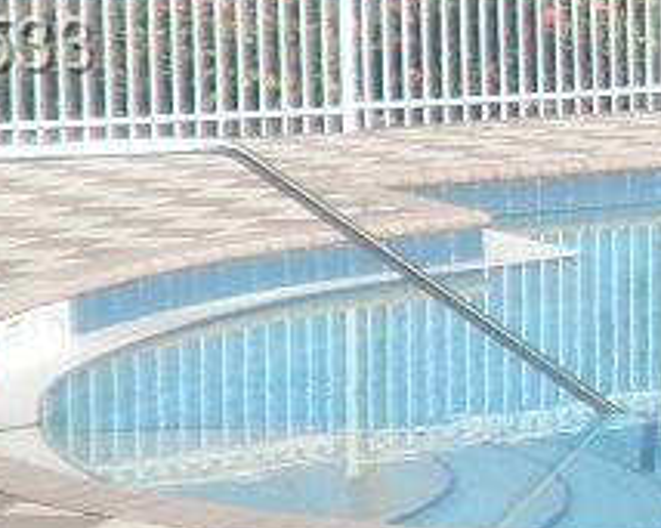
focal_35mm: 152
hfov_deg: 10.5
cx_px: 1690
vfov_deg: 10.1
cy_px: 52
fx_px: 2972
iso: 80
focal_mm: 4.65
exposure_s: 1/250
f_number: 7.8
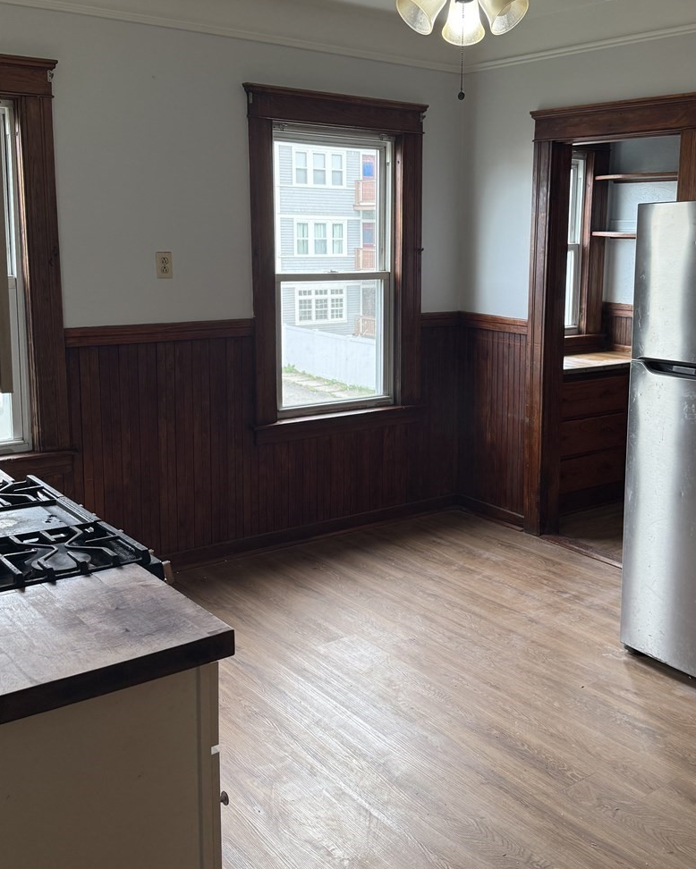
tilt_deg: -8.8
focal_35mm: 37
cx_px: 416
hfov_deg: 40.0
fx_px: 952
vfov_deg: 48.9
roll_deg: -1.4
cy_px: 375
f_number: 1.78
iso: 200
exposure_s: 1/139
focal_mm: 6.76
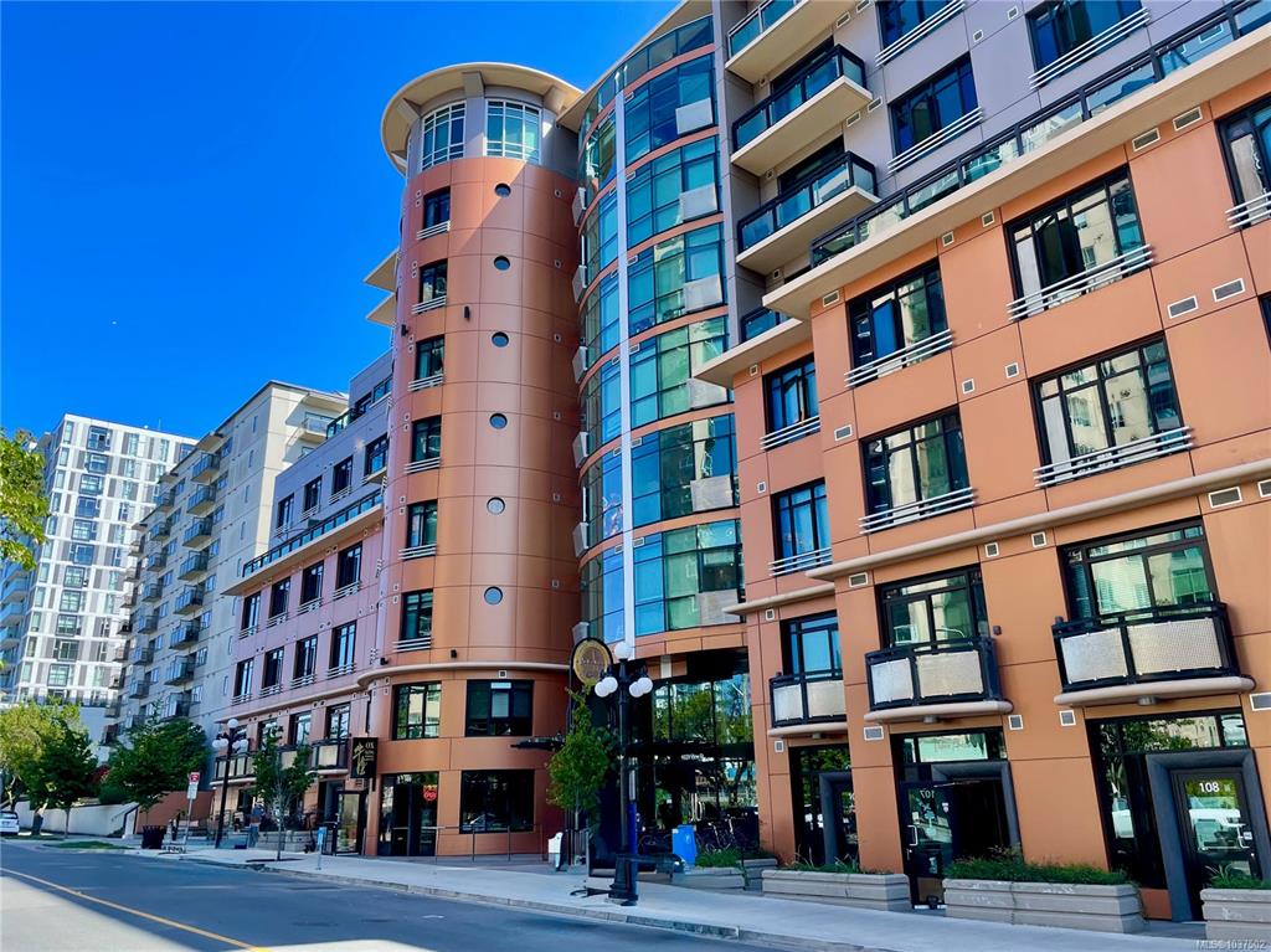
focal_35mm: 26
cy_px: 476
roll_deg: +0.3
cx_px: 636
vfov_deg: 53.0
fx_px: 954
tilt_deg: +18.4
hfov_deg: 67.3
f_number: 1.6
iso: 32
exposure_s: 1/818
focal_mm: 4.2
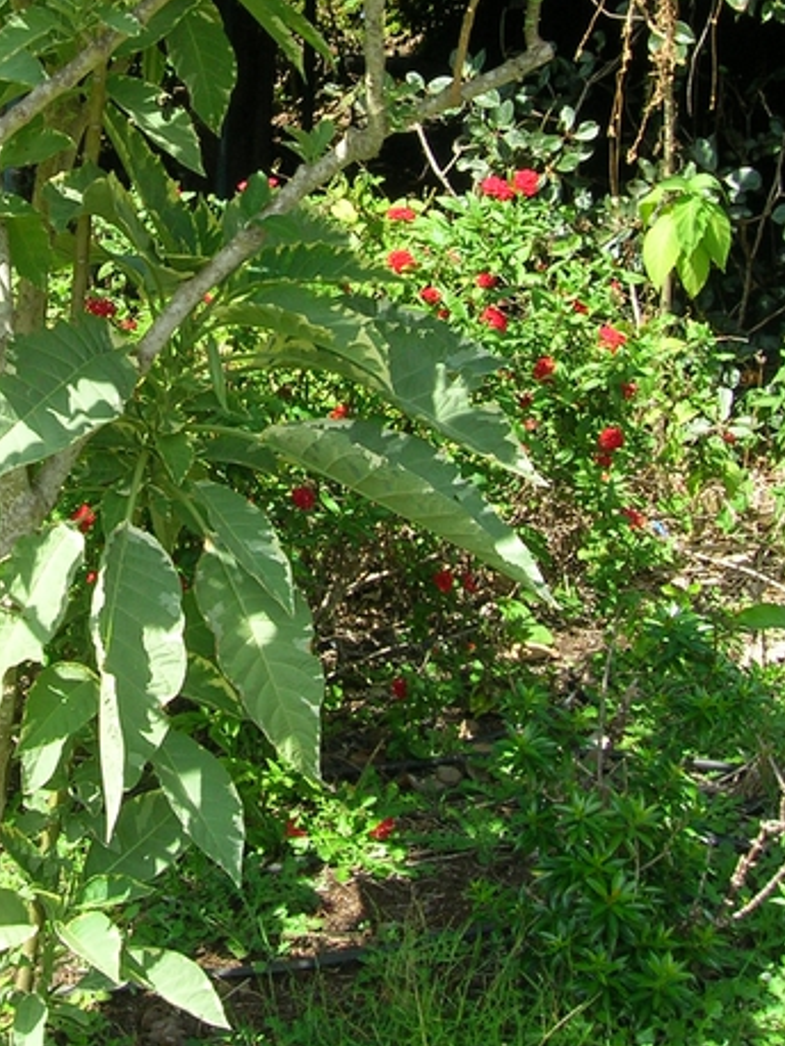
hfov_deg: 19.1
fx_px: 2296
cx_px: 91
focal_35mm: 76
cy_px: 192
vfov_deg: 25.2
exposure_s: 1/138
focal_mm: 5.7
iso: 50
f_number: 4.9
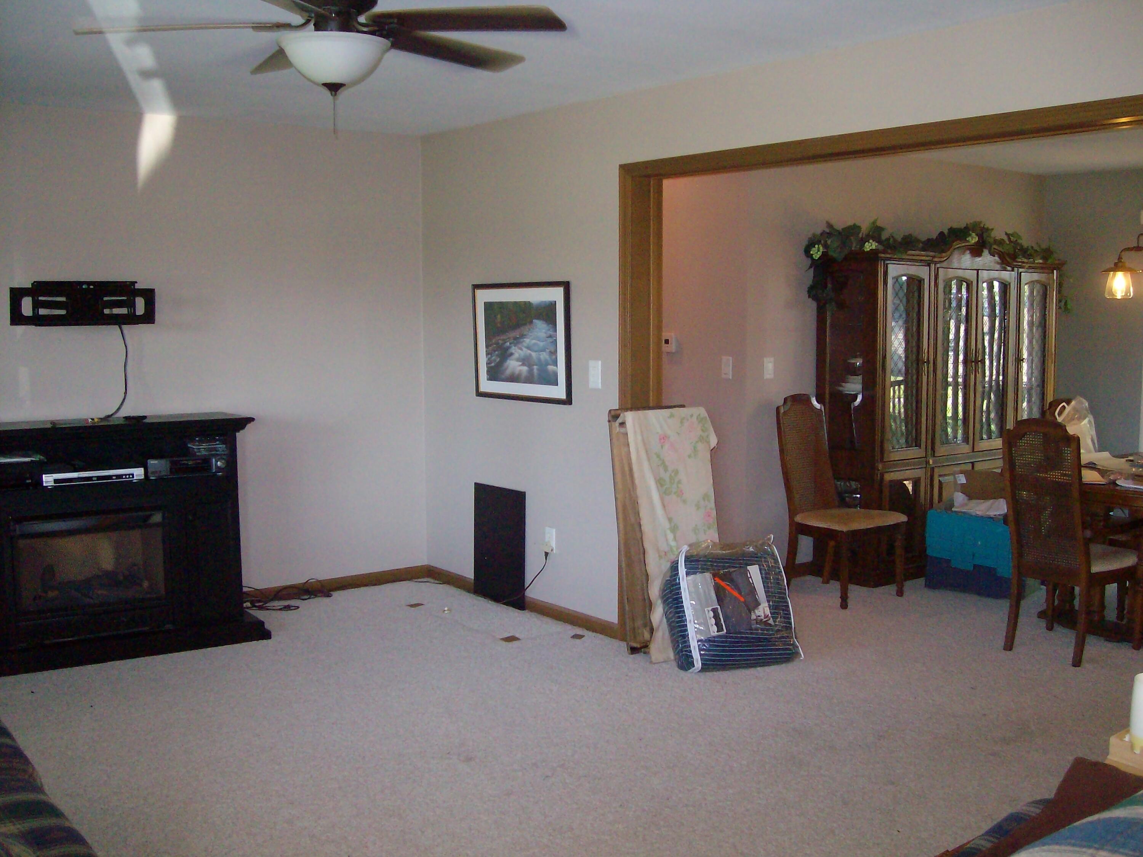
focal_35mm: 35
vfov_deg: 40.7
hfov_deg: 52.6
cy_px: 428
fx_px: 1156
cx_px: 572
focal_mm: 5.8
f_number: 2.8
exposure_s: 1/40
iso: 320
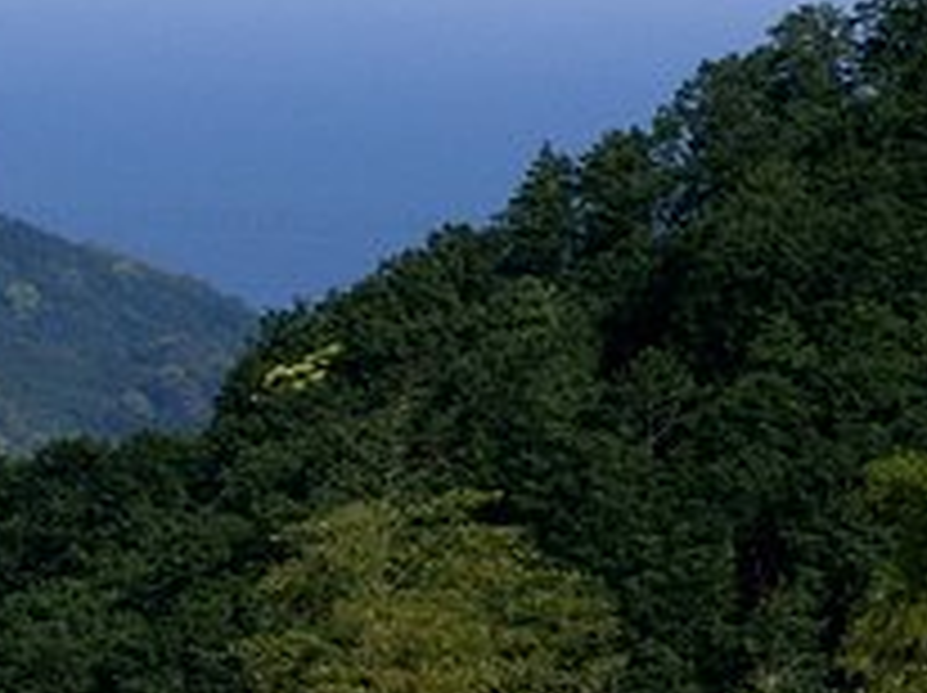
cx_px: -140
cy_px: 562
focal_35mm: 391
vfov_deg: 3.8
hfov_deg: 5.1
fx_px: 10459
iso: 100
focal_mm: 27.31
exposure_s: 1/200
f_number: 10.5
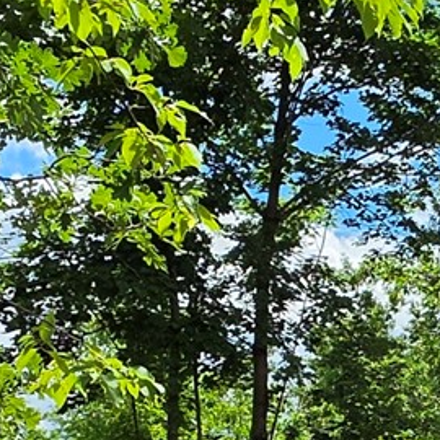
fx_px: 1251
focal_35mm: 87
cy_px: 554
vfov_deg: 18.7
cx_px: 481
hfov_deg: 19.2
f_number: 1.9
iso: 32
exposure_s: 1/3238
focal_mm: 2.2
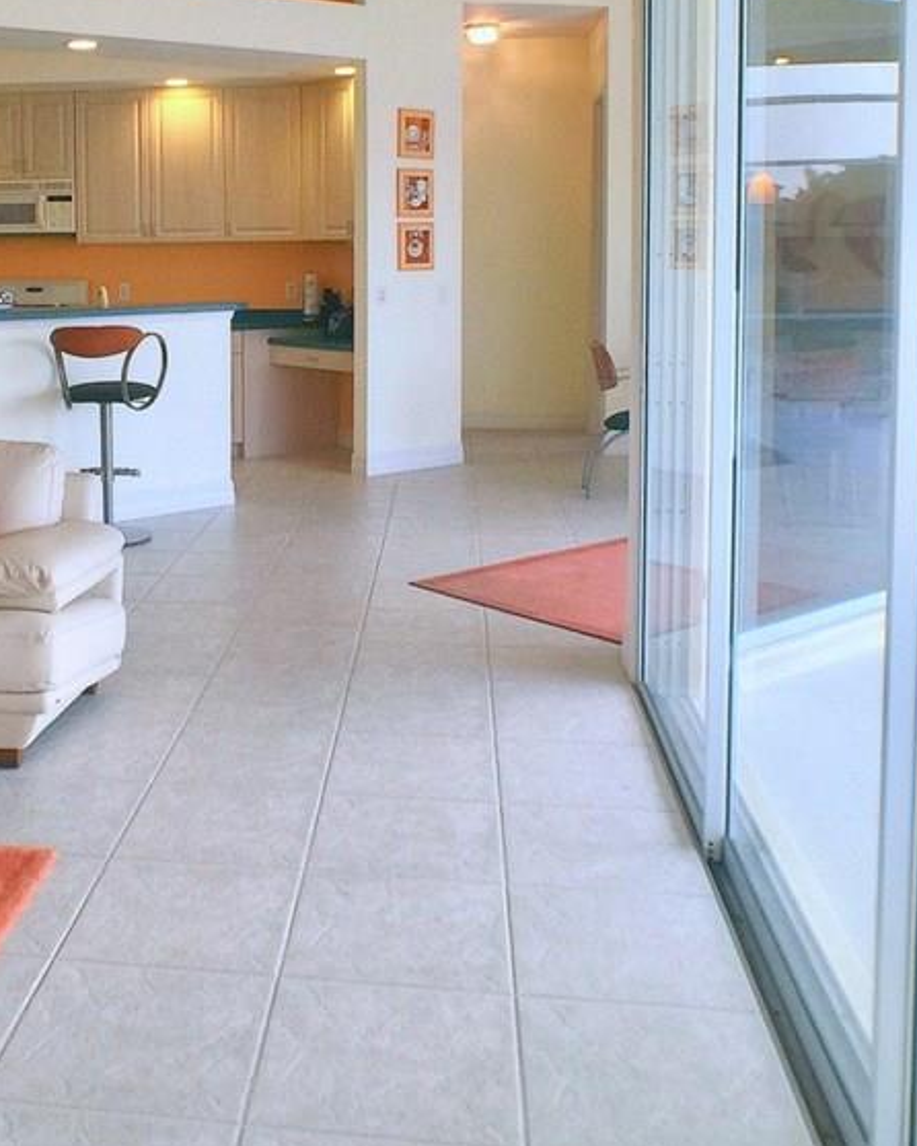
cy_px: 368
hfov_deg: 28.8
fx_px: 1763
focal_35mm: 52
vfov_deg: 35.6
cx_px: 253
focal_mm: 4.15
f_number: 2.2
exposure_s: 1/30
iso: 32
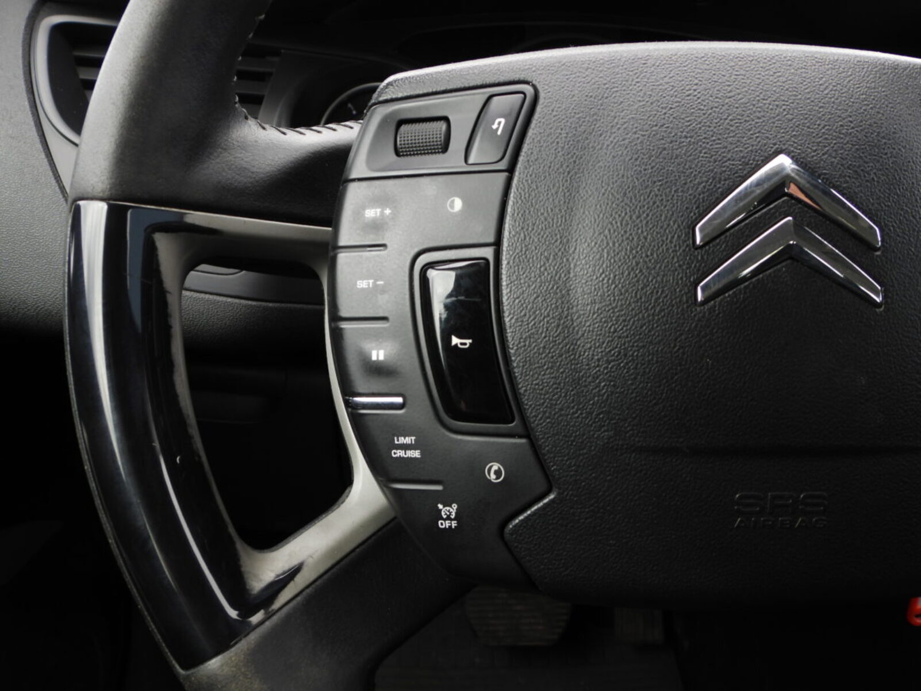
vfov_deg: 44.2
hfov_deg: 56.8
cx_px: 460
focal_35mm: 32
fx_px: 852
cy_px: 346
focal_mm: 5.8
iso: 100
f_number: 3.2
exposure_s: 1/125
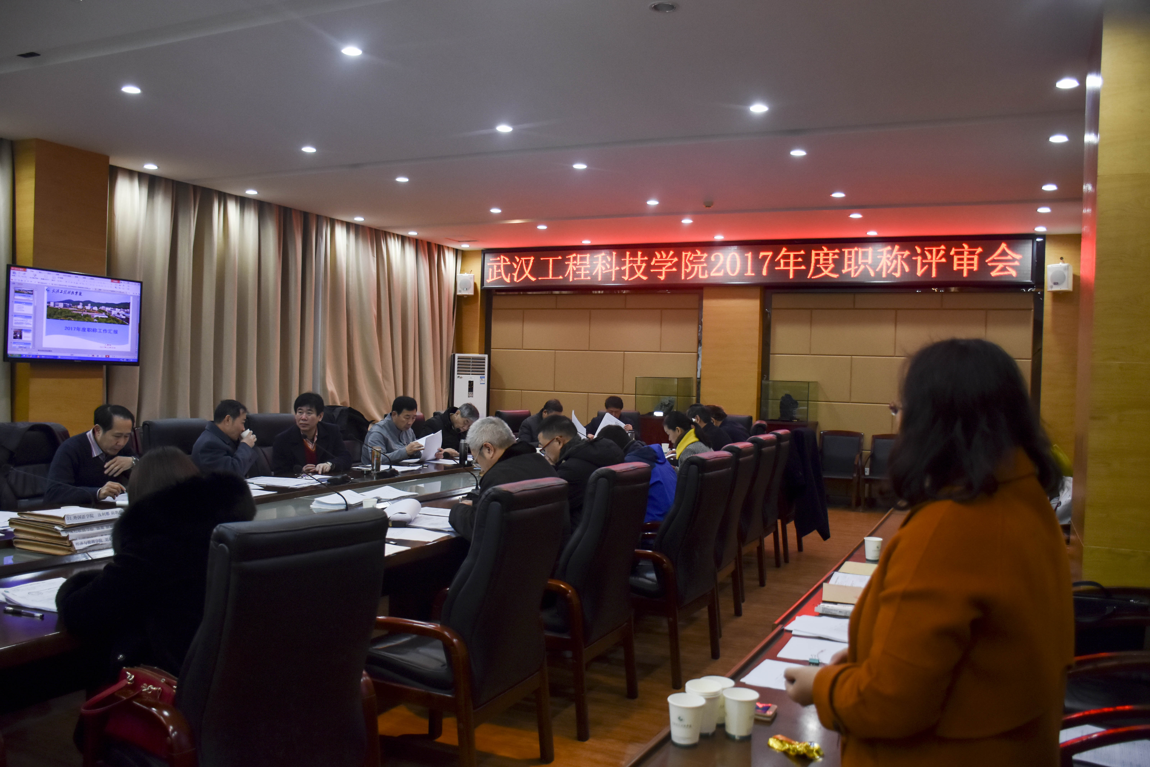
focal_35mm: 30
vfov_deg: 43.6
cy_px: 384
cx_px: 575
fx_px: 958
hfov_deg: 61.9
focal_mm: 20
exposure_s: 1/125
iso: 800
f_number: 3.5
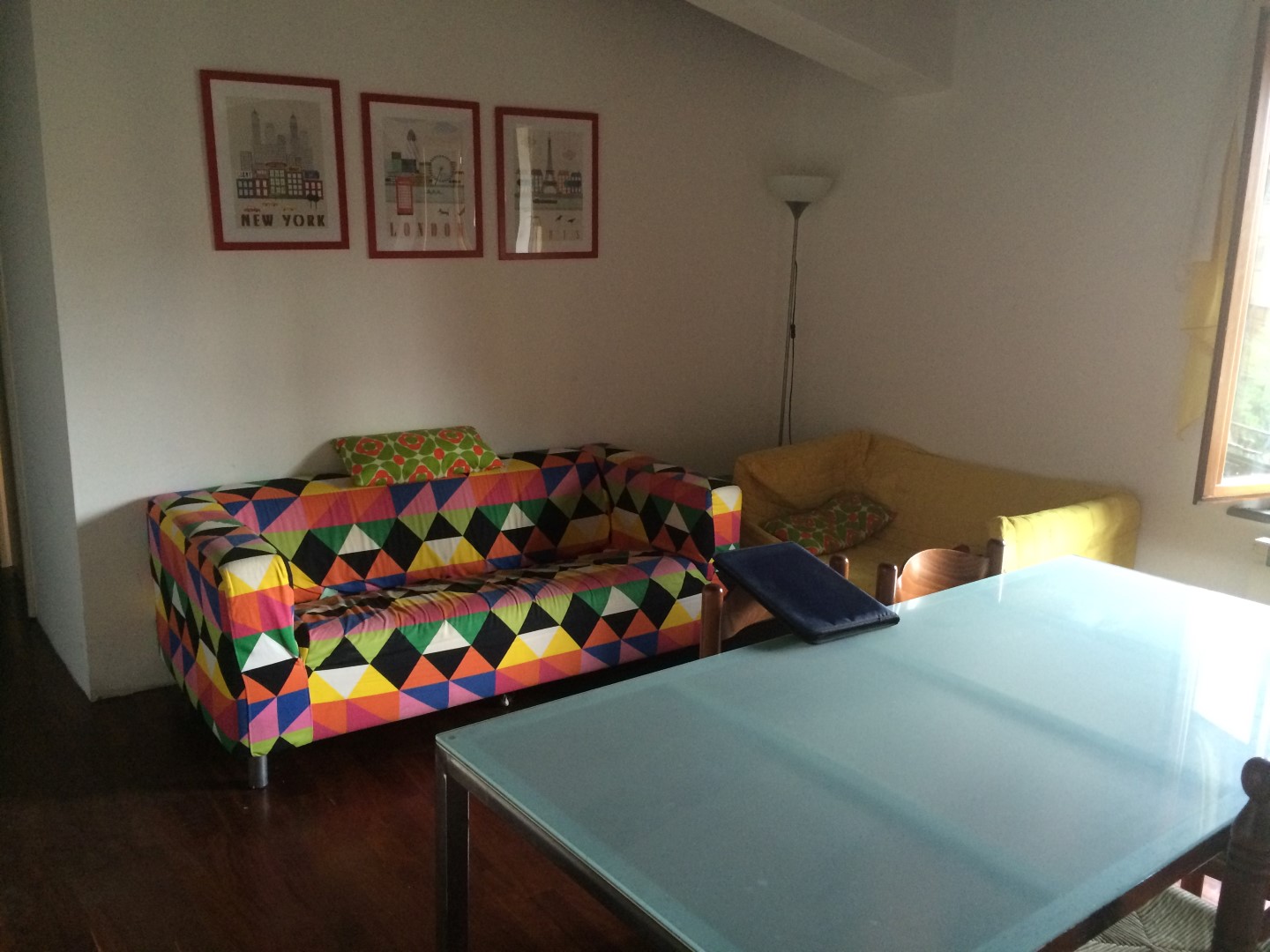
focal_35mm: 29
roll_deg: -1.8
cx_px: 635
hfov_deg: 61.7
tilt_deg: -13.8
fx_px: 1064
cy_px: 476
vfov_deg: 48.2
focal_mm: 4.15
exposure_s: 1/33
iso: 320
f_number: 2.2
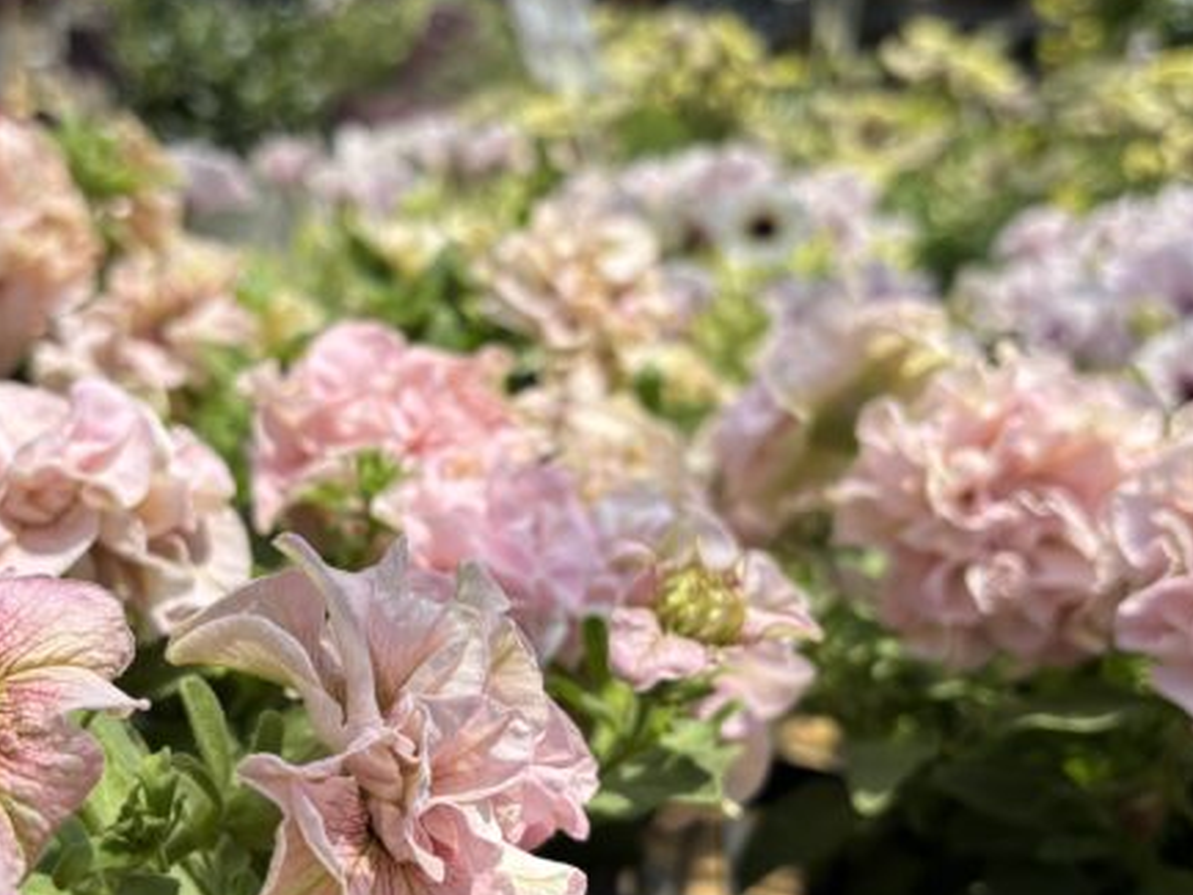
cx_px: 457
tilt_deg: -16.0
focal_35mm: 48
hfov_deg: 39.4
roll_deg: -0.5
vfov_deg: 30.2
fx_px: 1655
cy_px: 523
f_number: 1.6
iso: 50
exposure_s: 1/3788
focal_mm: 5.96
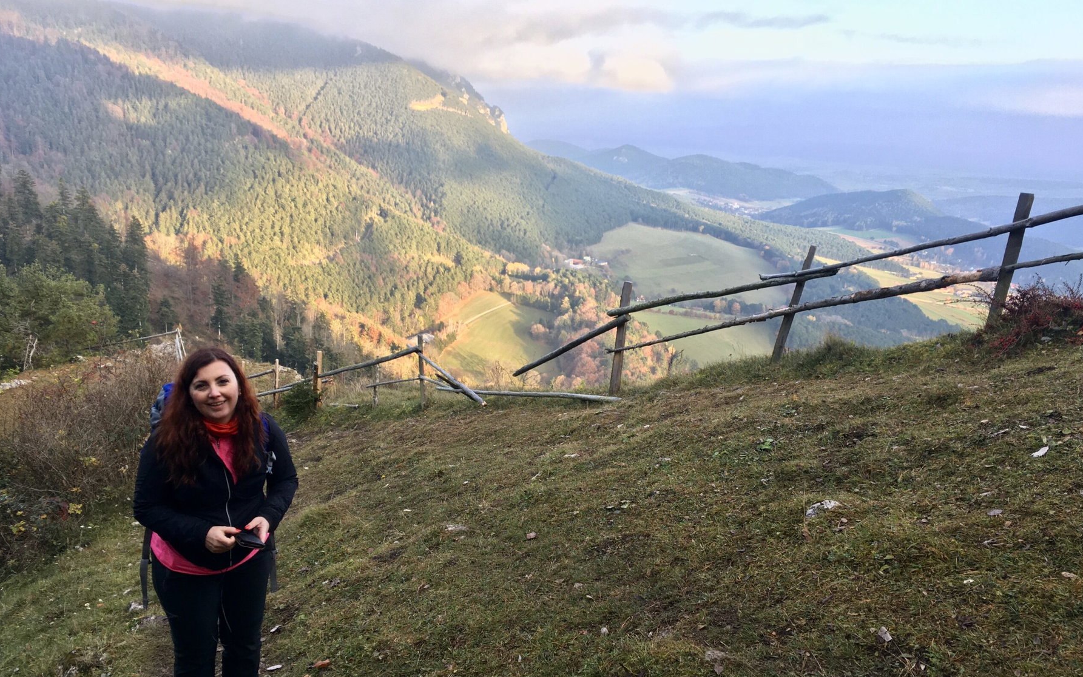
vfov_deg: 40.6
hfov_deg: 61.2
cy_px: 341
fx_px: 915
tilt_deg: -15.4
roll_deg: -2.9
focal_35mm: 31
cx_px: 543
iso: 32
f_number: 2.2
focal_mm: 4.15
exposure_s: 1/100
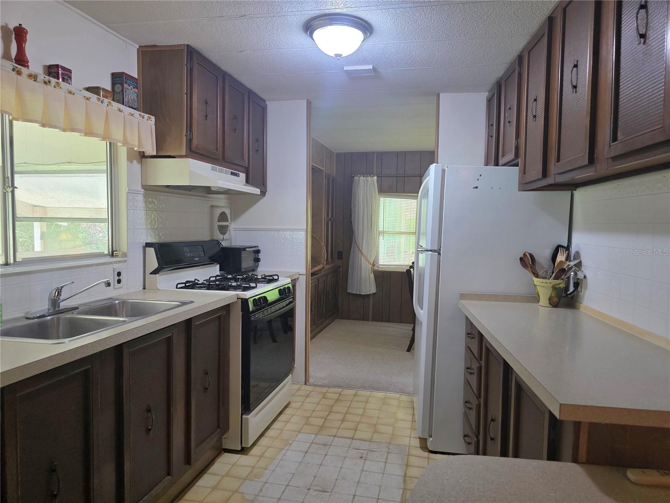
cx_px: 335
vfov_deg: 58.9
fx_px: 445
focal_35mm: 23
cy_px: 252
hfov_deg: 73.9
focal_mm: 6.3
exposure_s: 1/120
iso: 400
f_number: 1.7
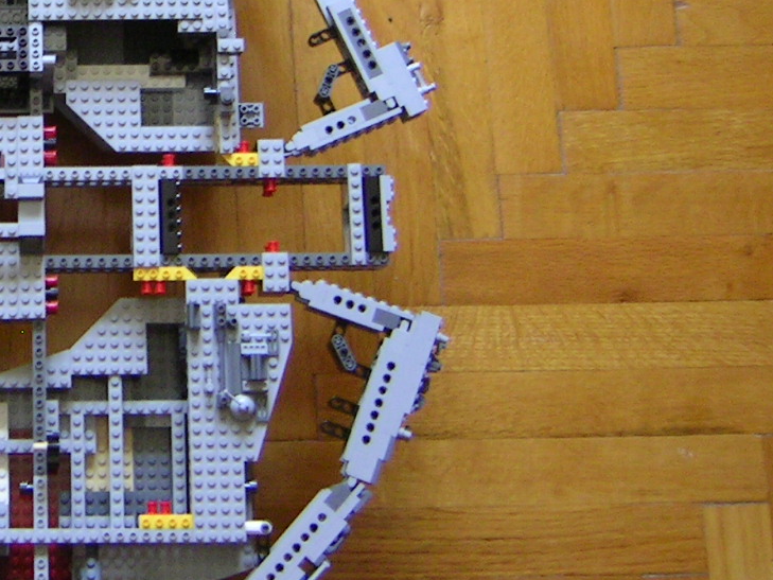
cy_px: 107
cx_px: -51
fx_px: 1764
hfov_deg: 23.4
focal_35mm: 79
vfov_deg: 18.5
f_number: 2.8
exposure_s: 1/7.5
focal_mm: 5.6
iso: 100
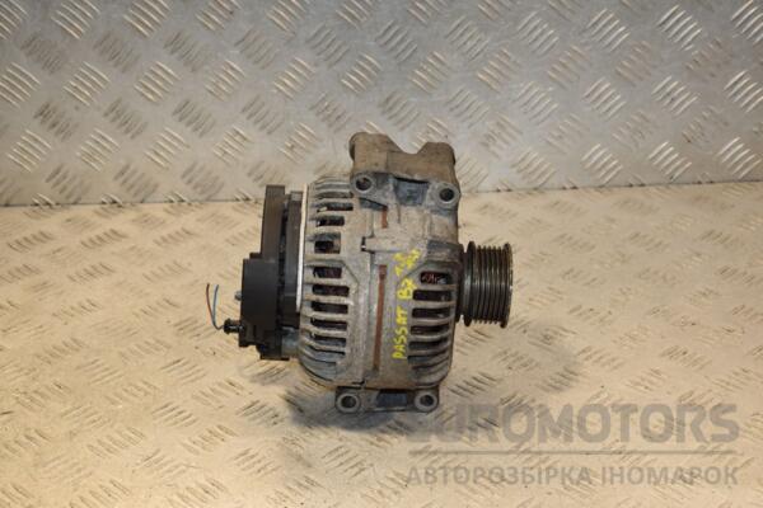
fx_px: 1431
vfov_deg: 20.2
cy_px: 254
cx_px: 382
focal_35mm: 68
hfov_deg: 29.9
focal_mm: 45
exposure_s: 1/200
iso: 800
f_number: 7.1
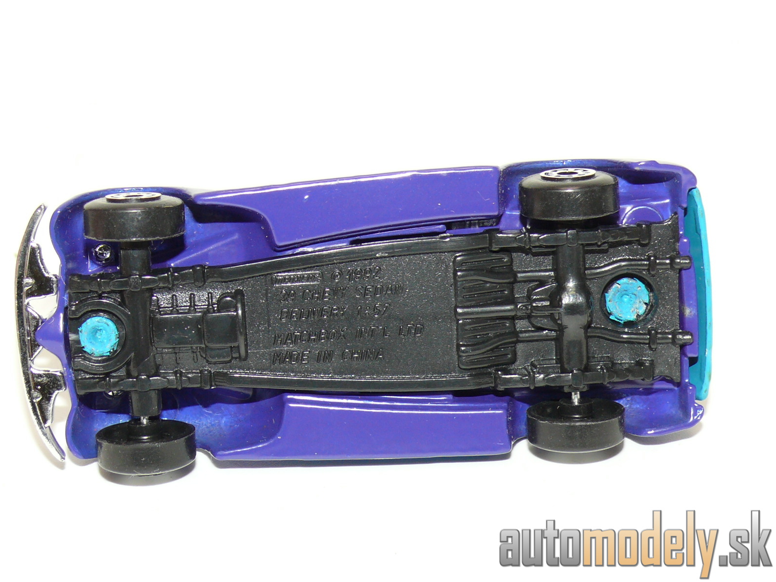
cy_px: 291
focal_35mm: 103
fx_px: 2309
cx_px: 387
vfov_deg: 14.4
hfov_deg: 19.1
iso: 100
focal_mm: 13.4
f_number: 4
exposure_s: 1/30
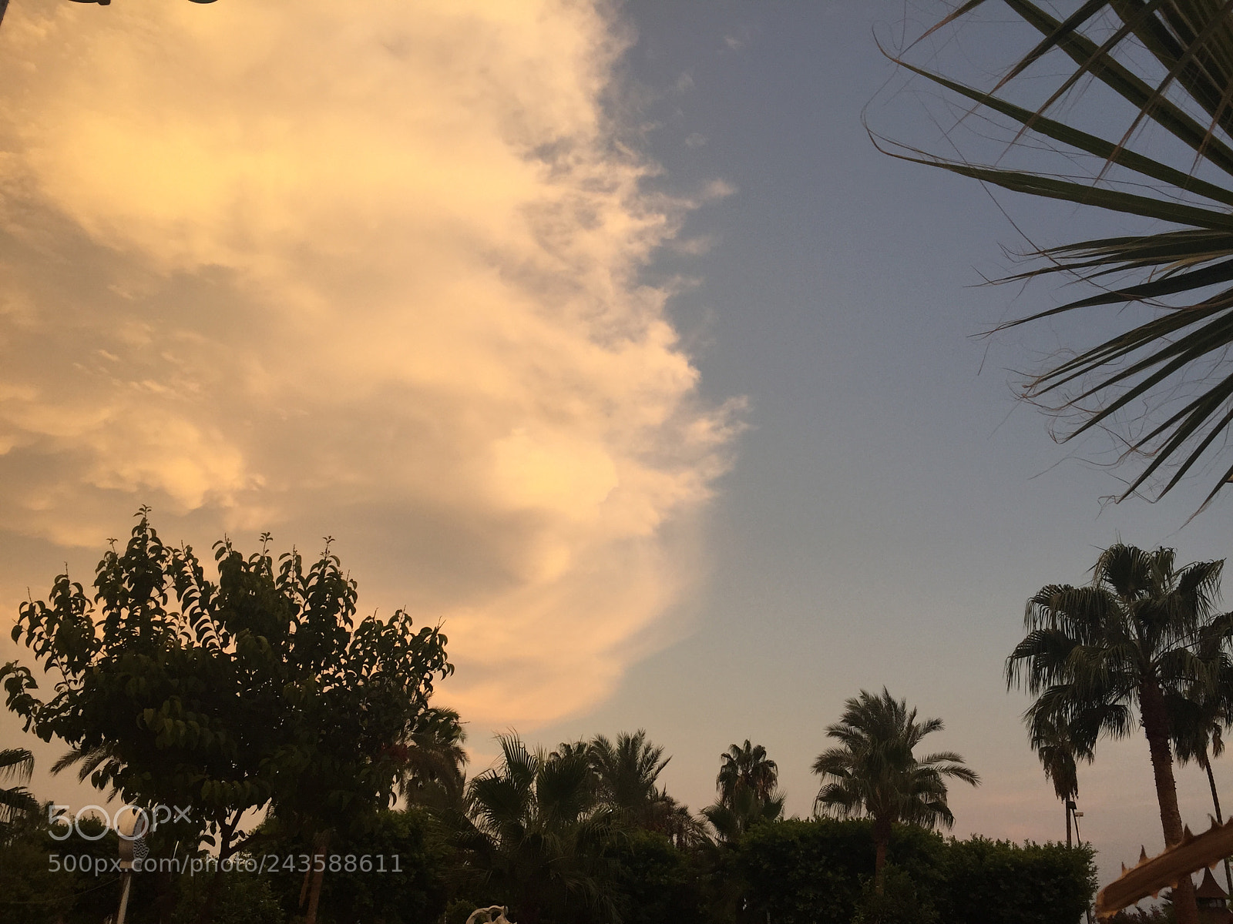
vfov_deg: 48.2
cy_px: 462
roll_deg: -2.0
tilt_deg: +24.9
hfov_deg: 61.7
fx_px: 1033
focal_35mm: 29
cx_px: 616
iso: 32
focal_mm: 4.15
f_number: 2.2
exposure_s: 1/341
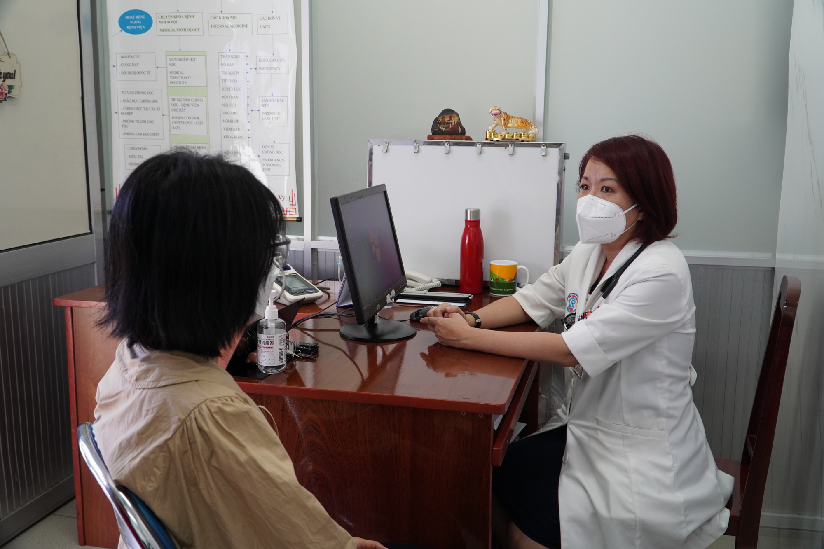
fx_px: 755
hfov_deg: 57.2
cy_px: 274
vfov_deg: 40.0
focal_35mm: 33
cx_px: 412
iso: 500
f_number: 4
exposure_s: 1/100
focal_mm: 22
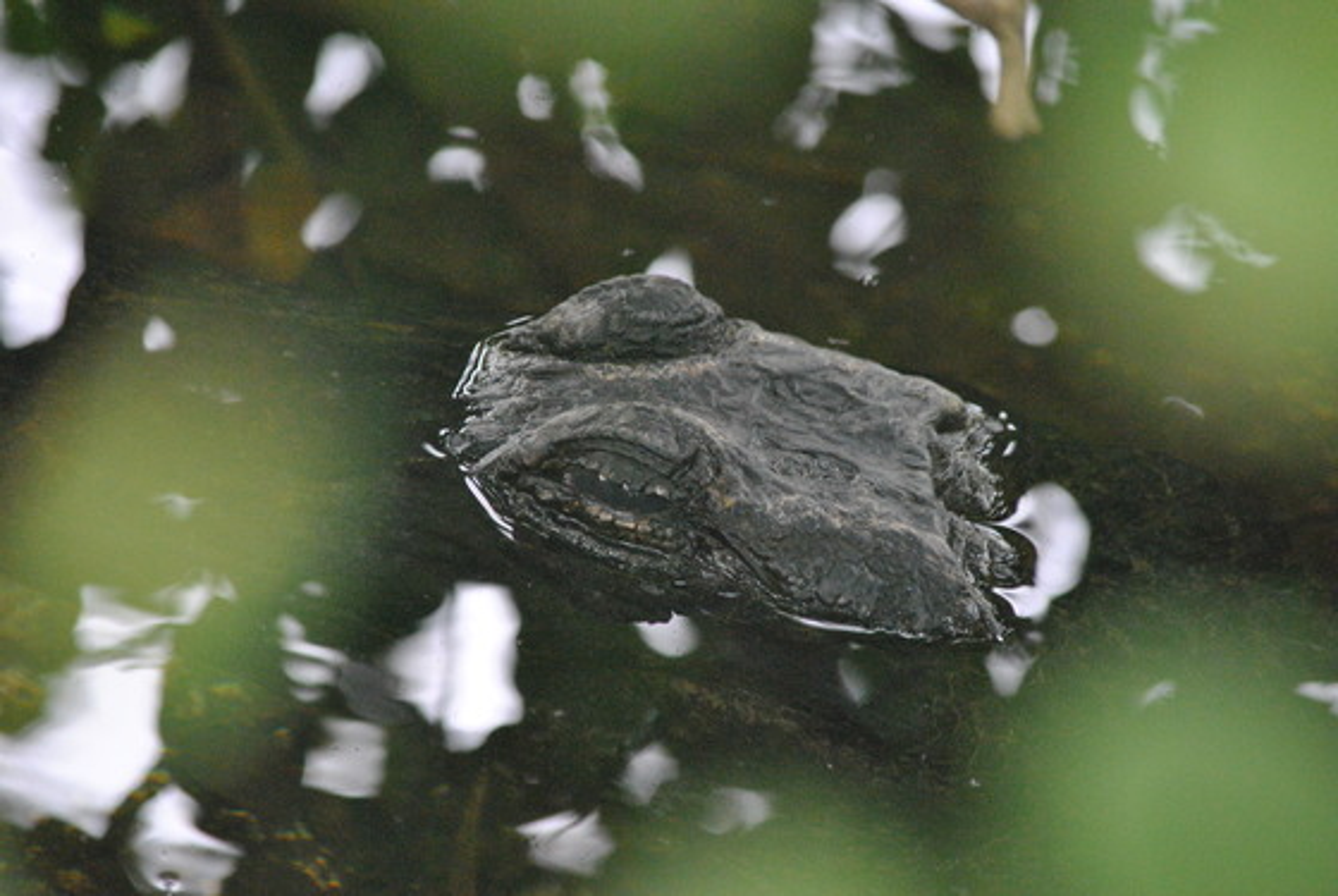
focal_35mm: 315
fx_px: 11723
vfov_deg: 4.4
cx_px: 669
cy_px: 448
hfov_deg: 6.5
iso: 1600
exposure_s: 1/60
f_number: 5.3
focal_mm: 210
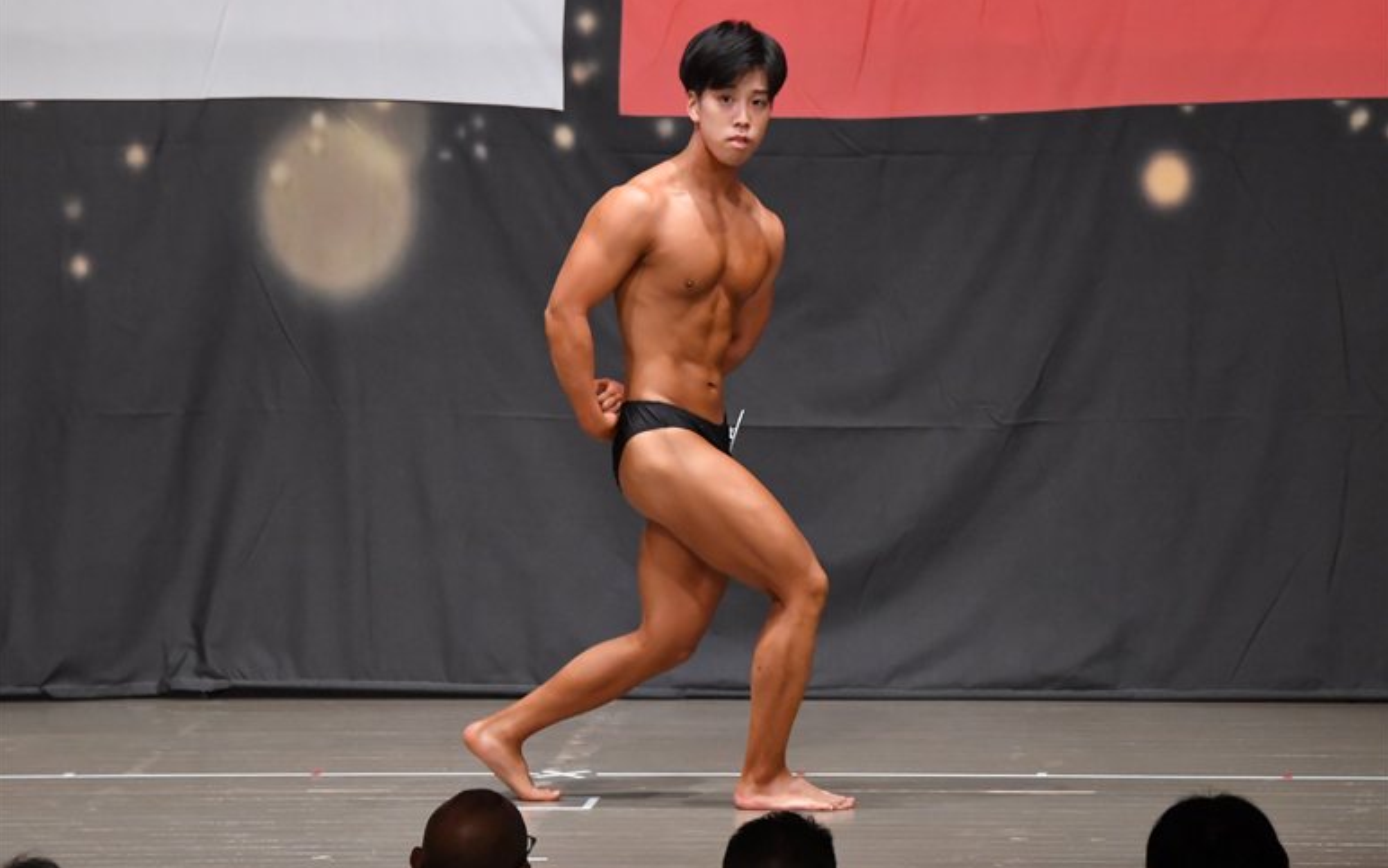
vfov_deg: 5.7
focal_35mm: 230
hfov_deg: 9.1
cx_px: 695
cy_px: 426
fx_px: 8703
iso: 6400
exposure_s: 1/400
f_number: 5.6
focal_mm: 150
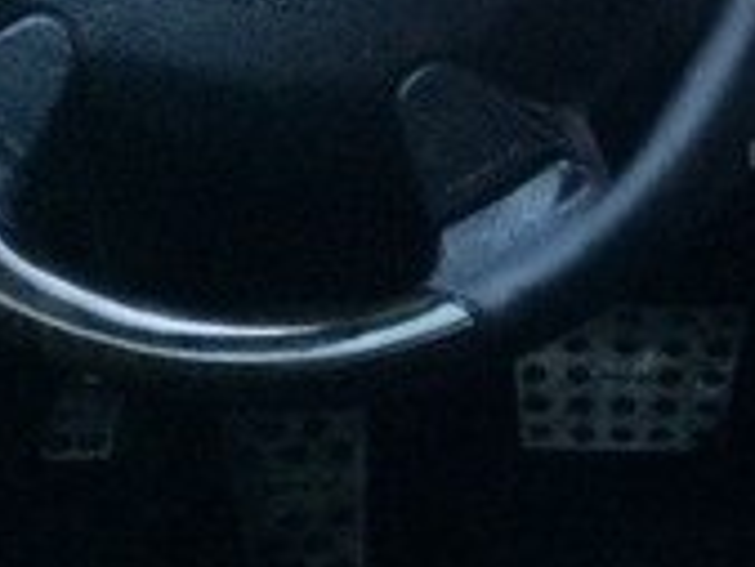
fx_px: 2466
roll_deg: +2.5
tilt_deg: -18.4
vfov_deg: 13.1
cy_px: 208
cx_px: 1206
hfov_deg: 15.7
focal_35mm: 113
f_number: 2.2
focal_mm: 4.15
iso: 250
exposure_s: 1/17
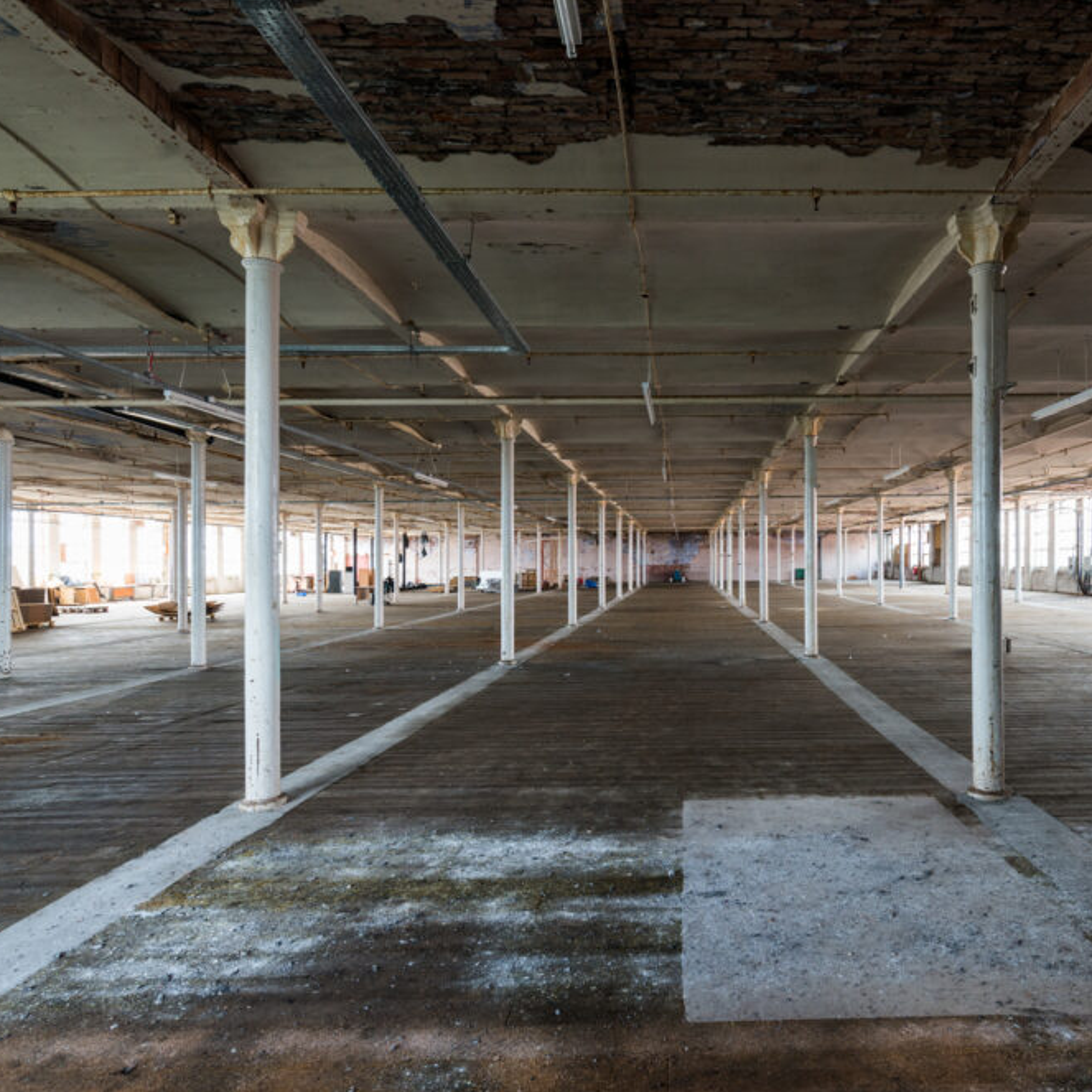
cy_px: 558
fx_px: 714
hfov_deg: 73.2
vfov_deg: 74.8
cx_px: 702
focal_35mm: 20
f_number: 7.1
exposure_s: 1/13
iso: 400
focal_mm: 15
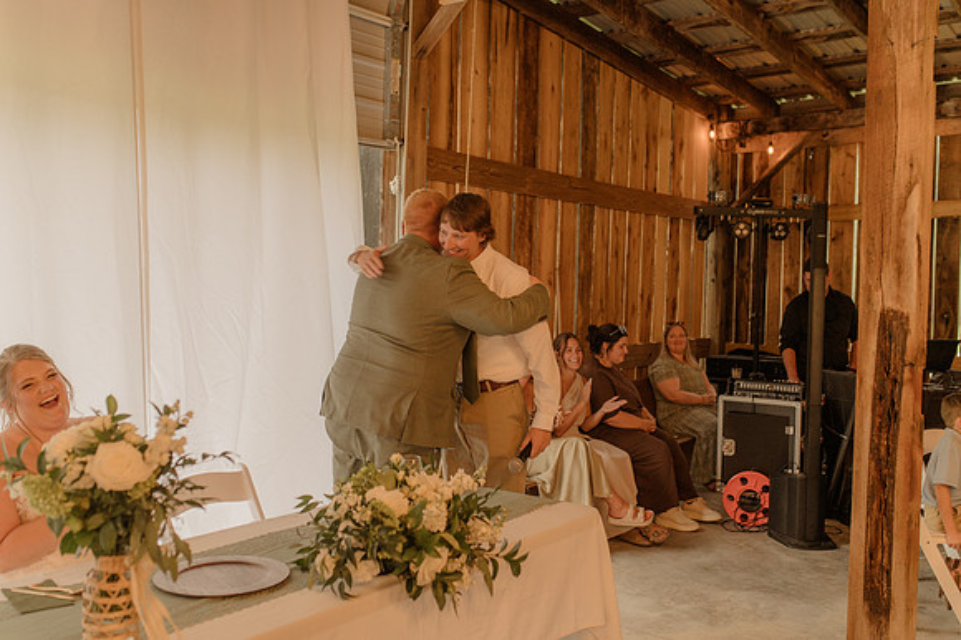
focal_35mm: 36
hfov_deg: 53.6
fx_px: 952
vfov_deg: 37.2
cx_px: 480
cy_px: 320
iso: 640
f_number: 2.5
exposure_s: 1/200
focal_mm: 35
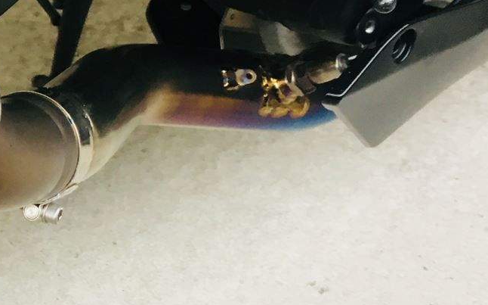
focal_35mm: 96
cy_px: 74
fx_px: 1276
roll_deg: +7.4
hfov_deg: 19.9
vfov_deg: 13.6
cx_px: -142
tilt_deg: -34.9
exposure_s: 1/30
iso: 80
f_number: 2.2
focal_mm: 4.15
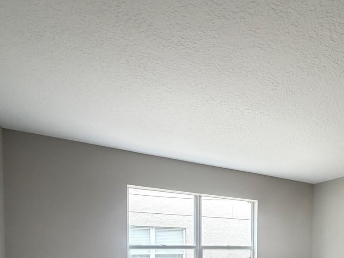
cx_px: 283
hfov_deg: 57.9
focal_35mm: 28
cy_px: 253
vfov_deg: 43.3
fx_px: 278
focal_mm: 2.22
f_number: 2.2
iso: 400
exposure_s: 1/60
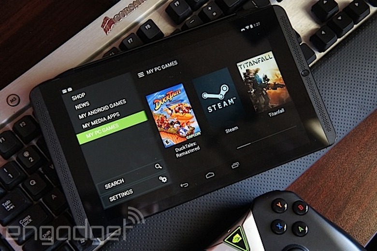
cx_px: 188
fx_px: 628
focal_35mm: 60
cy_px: 126
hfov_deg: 33.4
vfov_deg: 22.6
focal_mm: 40
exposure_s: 1/25
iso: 1600
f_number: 4.5
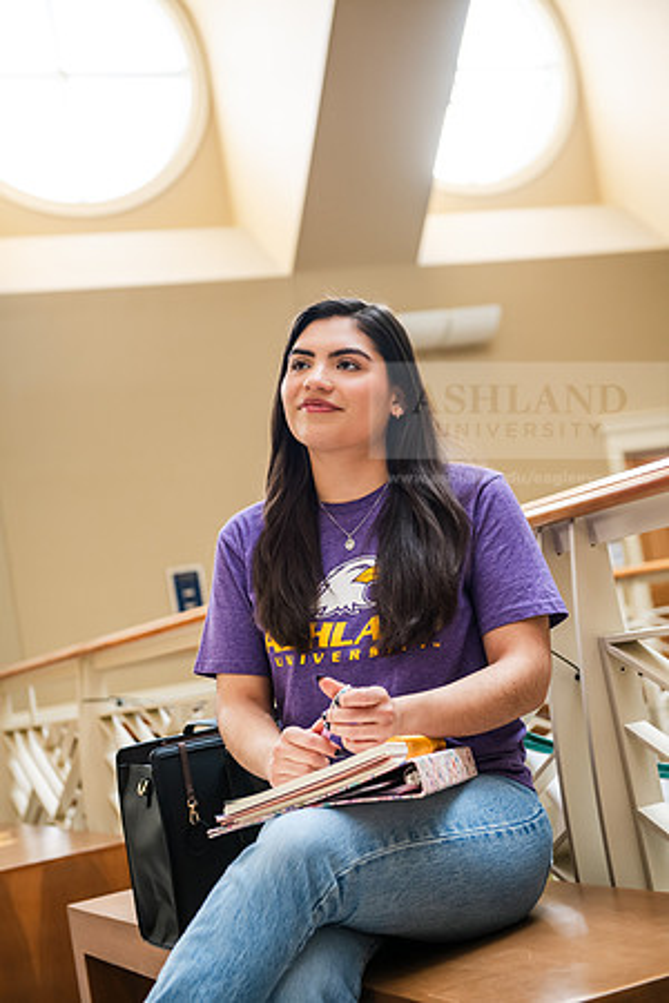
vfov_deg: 33.4
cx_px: 334
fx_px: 1672
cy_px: 502
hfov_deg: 22.6
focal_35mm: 60
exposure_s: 1/200
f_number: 3.5
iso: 1250
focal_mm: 60
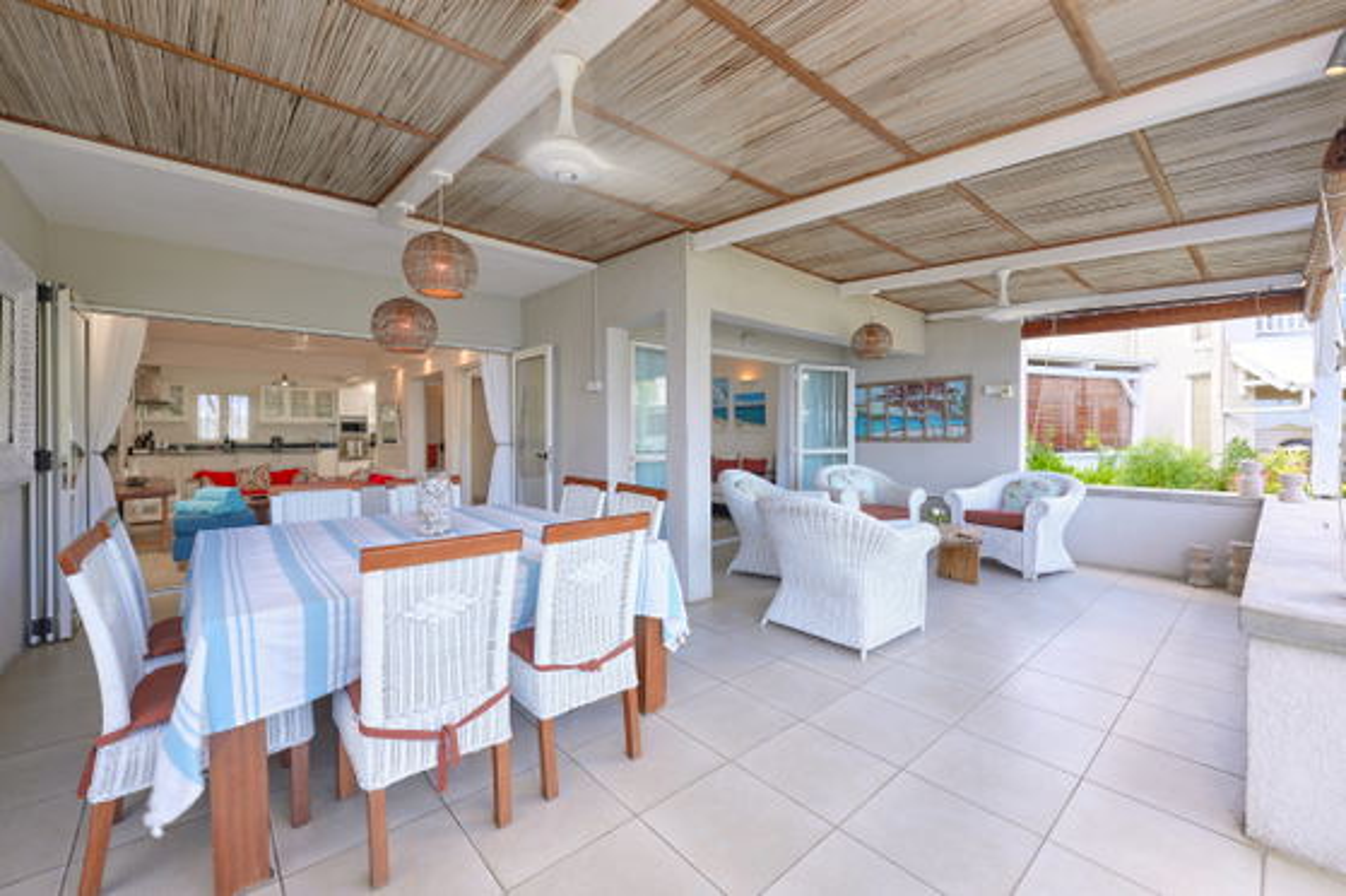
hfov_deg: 104.3
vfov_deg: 81.1
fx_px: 523
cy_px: 448
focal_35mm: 14
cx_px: 673
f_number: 8
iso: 100
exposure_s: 1/8
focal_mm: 14
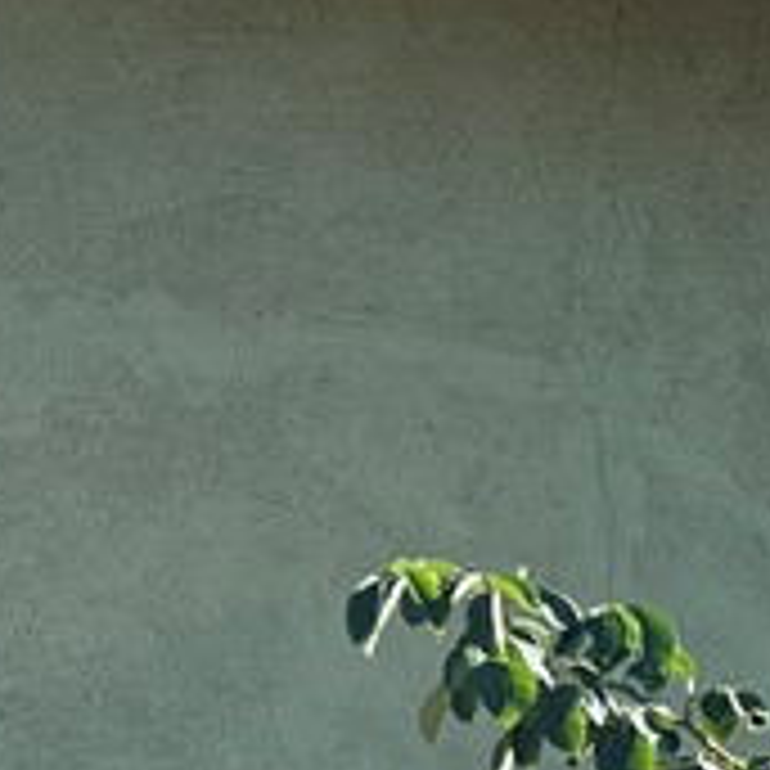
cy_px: 995
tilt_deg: -1.1
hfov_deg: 11.0
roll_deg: +0.8
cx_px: 1734
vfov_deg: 12.3
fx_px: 3473
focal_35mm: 138
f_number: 1.5
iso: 50
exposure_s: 1/1838
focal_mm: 5.7
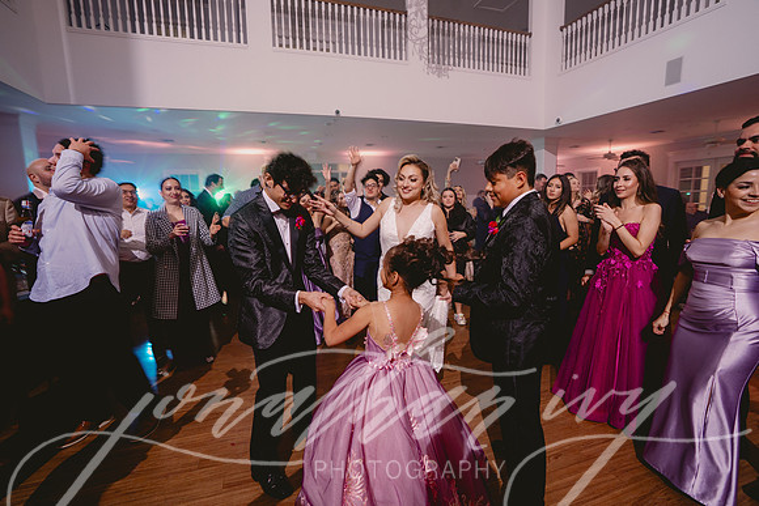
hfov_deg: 96.7
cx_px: 380
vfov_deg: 73.8
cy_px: 253
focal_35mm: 16
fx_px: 337
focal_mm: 16
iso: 500
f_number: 3.5
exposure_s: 1/25
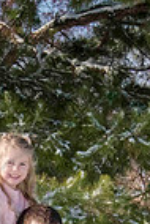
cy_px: 336
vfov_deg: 10.0
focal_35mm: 200
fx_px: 1247
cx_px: 33
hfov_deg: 6.9
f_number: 7.1
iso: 800
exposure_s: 1/2000
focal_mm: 42
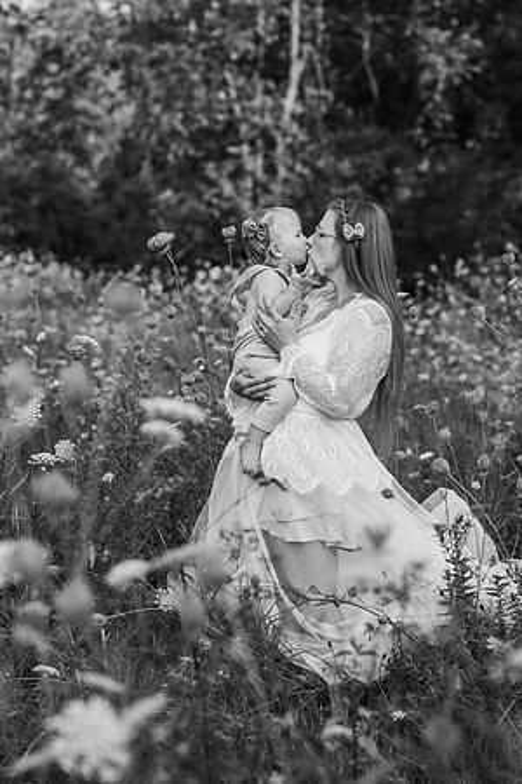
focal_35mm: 85
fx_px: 1849
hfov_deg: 16.1
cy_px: 392
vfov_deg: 23.9
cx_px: 261
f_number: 3.5
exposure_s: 1/1250
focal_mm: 85
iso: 250
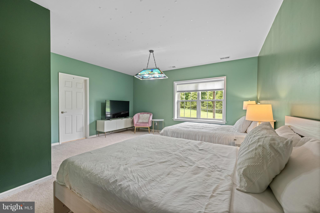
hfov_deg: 104.3
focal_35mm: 14
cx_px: 160
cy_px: 106
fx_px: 124
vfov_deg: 81.2
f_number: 4.5
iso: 800
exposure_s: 1/30
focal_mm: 14
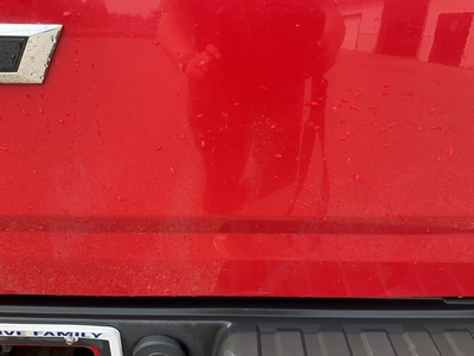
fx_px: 397
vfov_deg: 48.2
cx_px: 237
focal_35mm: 29
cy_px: 178
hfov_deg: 61.7
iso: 25
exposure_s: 1/242
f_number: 1.8
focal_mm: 3
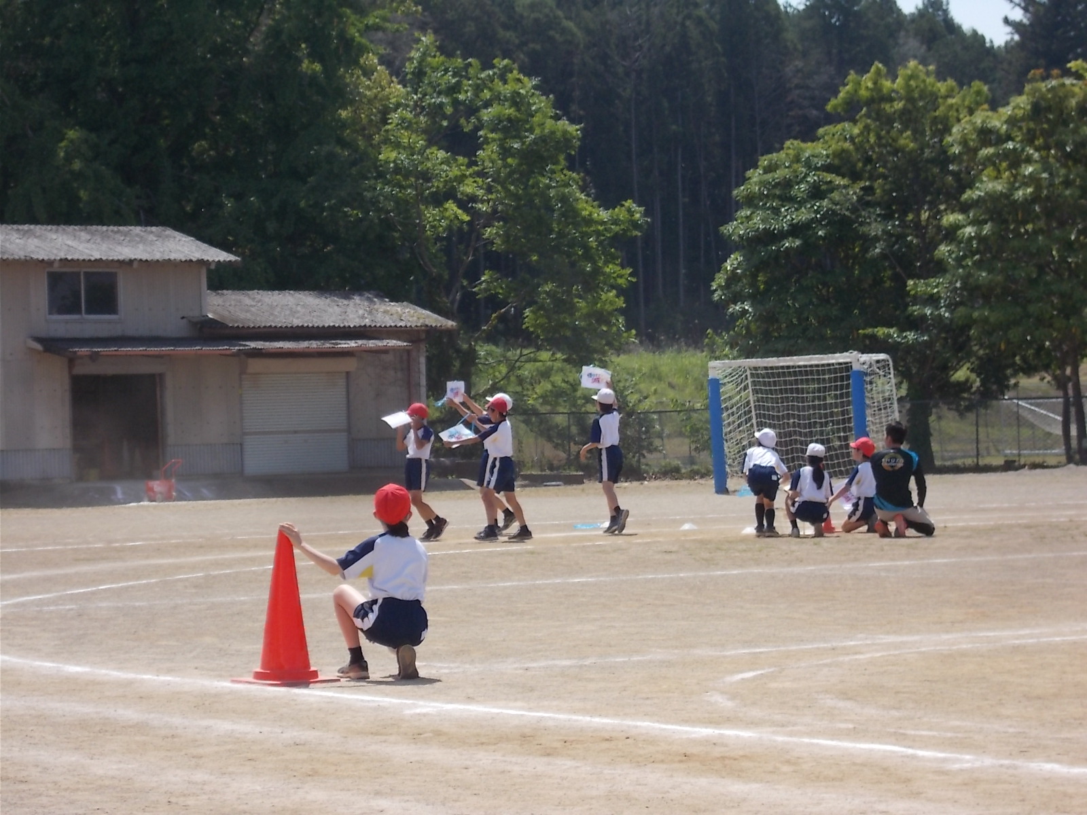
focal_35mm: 113
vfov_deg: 13.1
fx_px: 3548
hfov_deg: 17.4
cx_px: 544
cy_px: 408
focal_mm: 20.1
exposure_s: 1/500
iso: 140
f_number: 6
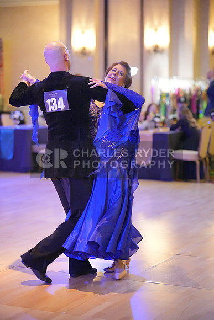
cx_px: 107
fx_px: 784
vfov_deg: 23.1
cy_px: 160
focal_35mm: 88
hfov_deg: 15.5
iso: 6400
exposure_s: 1/500
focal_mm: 88
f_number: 2
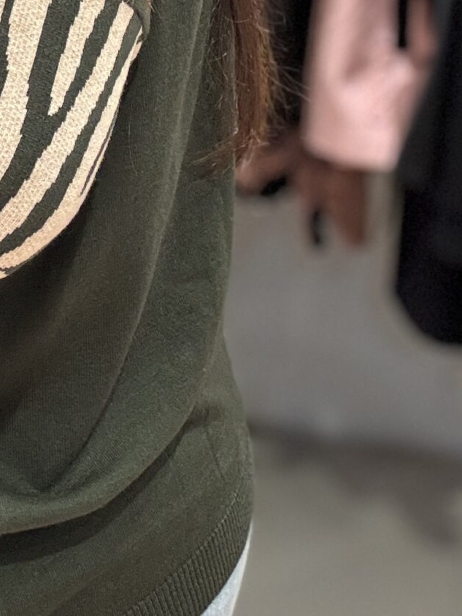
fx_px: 1619
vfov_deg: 20.6
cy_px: -44
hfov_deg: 15.7
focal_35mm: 91
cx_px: -80
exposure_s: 1/50
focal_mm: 2.69
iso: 200
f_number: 1.9
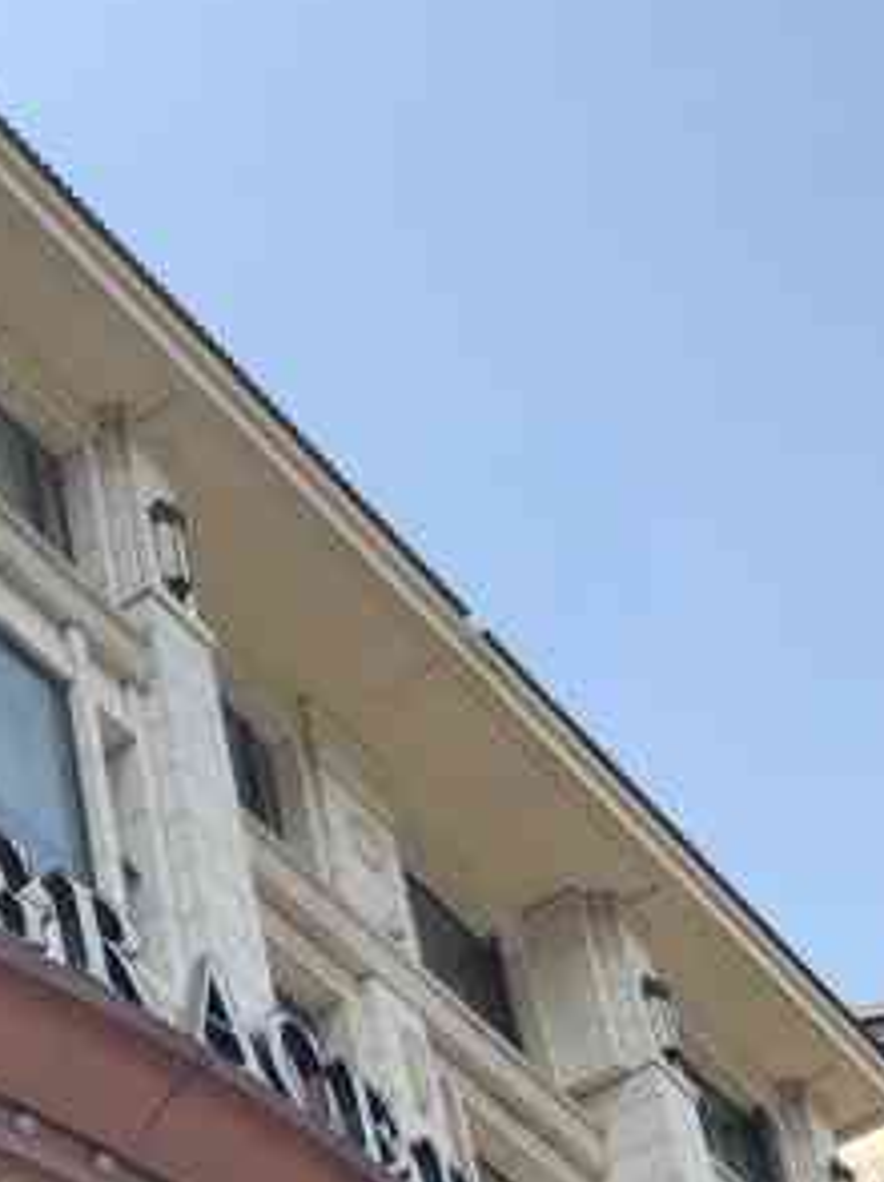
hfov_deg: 15.5
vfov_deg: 20.7
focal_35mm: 89
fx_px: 3035
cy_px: 1397
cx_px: -354
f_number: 1.8
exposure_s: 1/979
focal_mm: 4
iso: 20
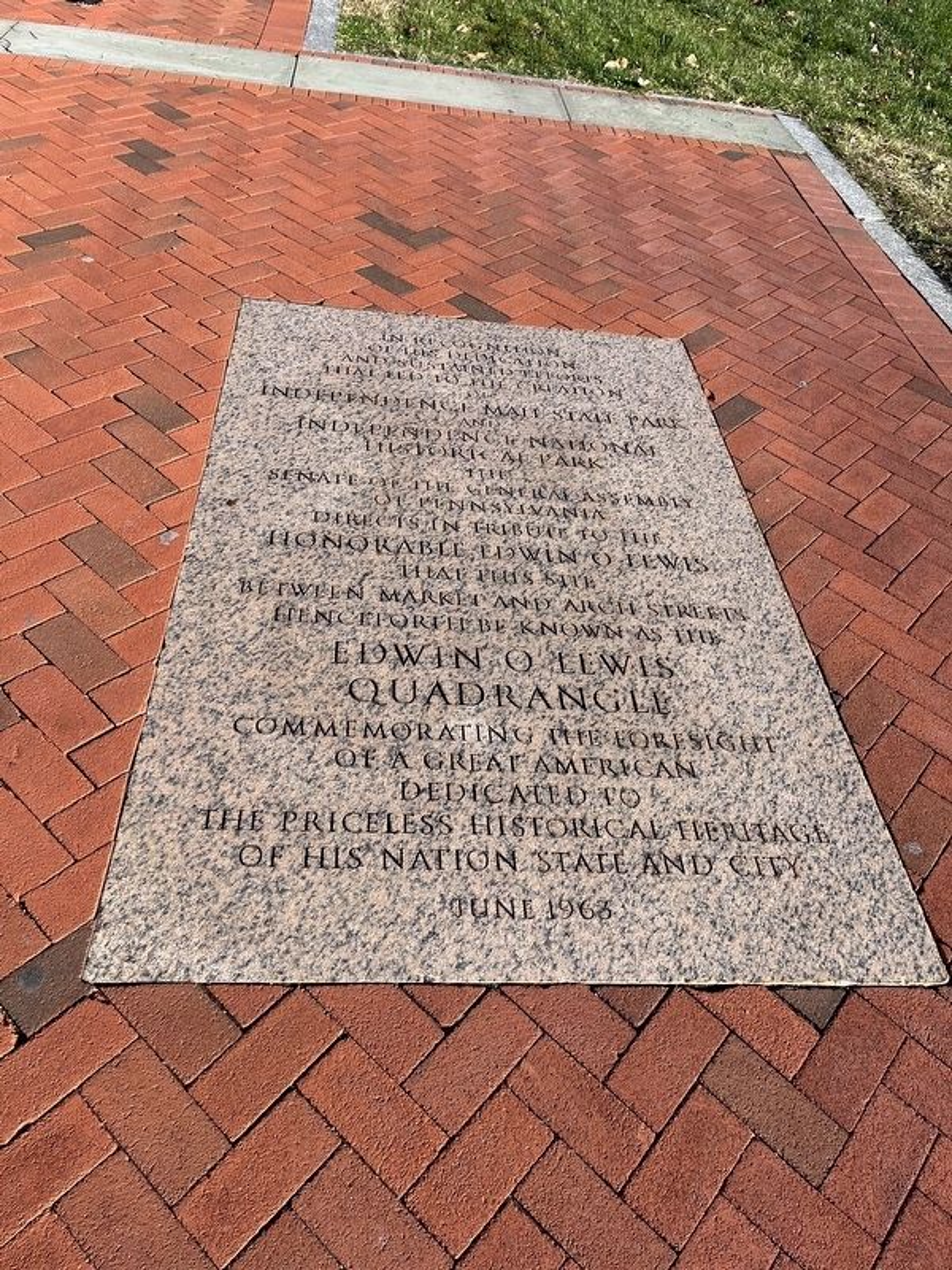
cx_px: 476
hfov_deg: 53.1
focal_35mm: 26
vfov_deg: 67.3
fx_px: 953
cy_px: 635
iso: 50
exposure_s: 1/1802
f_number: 1.6
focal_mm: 5.1
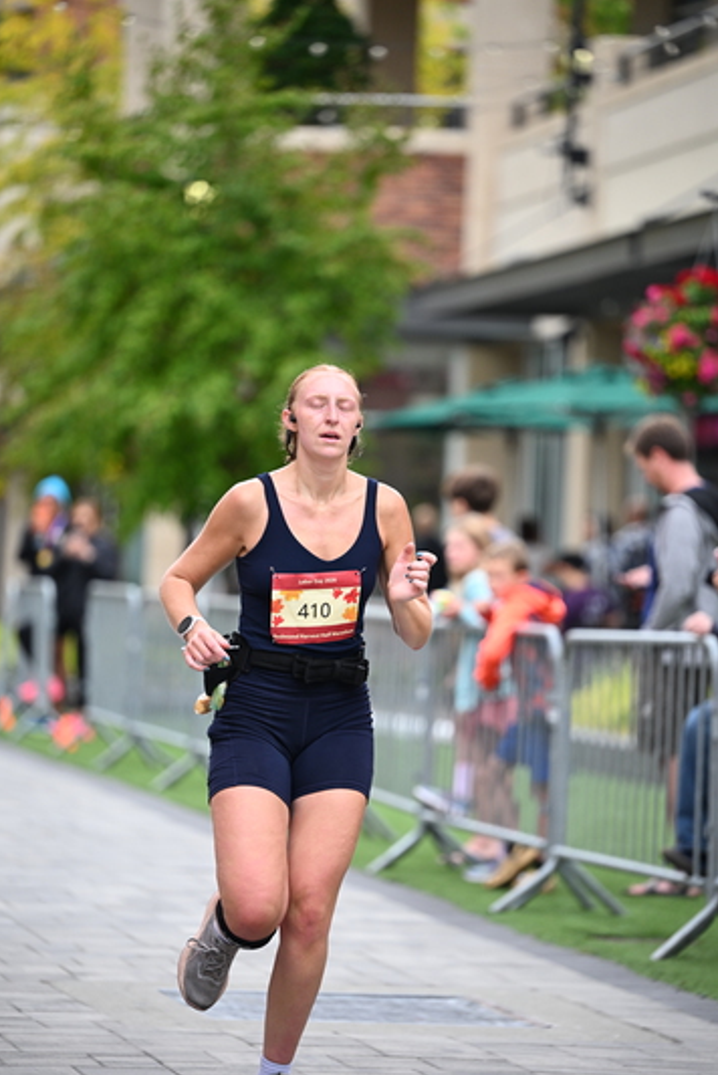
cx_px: 366
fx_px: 4780
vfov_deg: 12.8
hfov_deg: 8.6
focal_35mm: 160
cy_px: 553
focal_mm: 155
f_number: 2.8
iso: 640
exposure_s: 1/2000
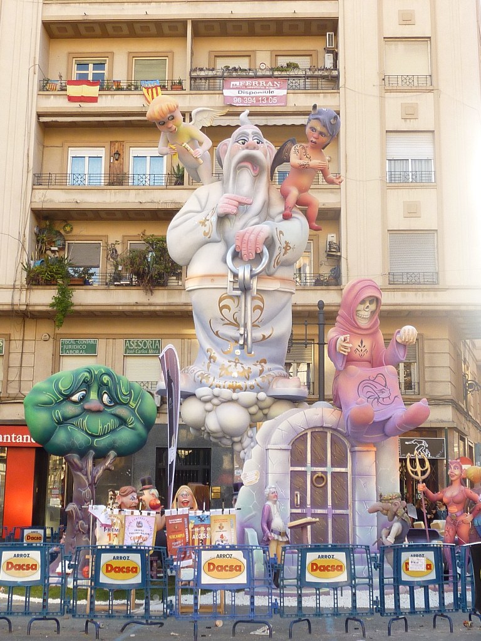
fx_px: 889
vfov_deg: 39.7
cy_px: 320
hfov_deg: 30.3
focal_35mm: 48
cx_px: 240
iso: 80
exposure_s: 1/100
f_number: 3.3
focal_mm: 4.4
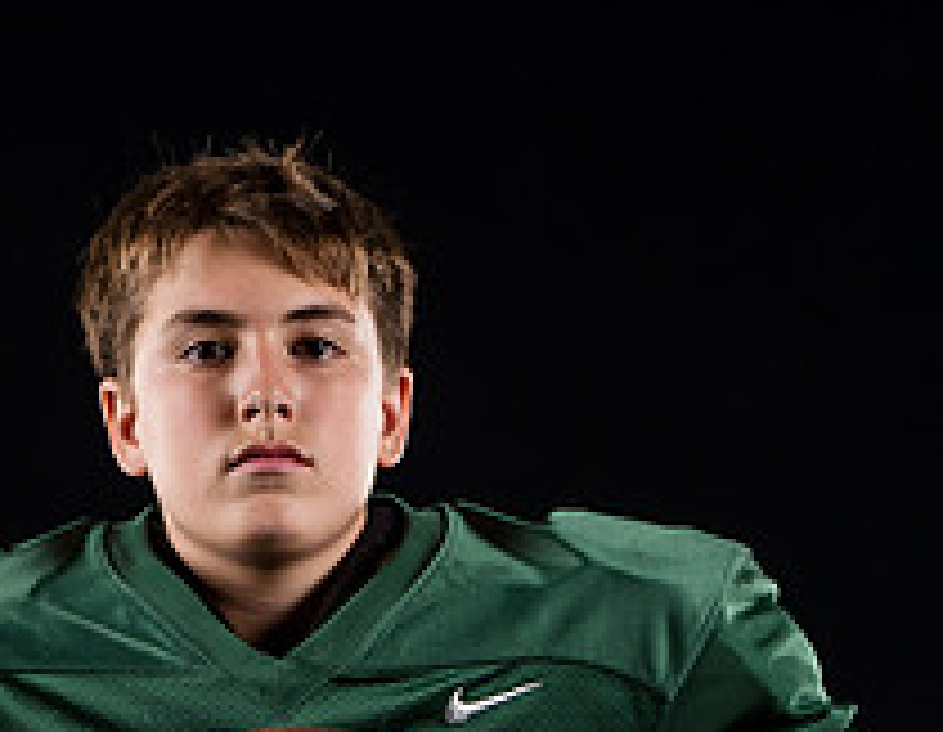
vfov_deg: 3.7
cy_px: 892
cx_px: 4
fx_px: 11366
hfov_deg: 4.7
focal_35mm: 412
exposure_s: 1/125
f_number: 3.5
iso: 200
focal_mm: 123
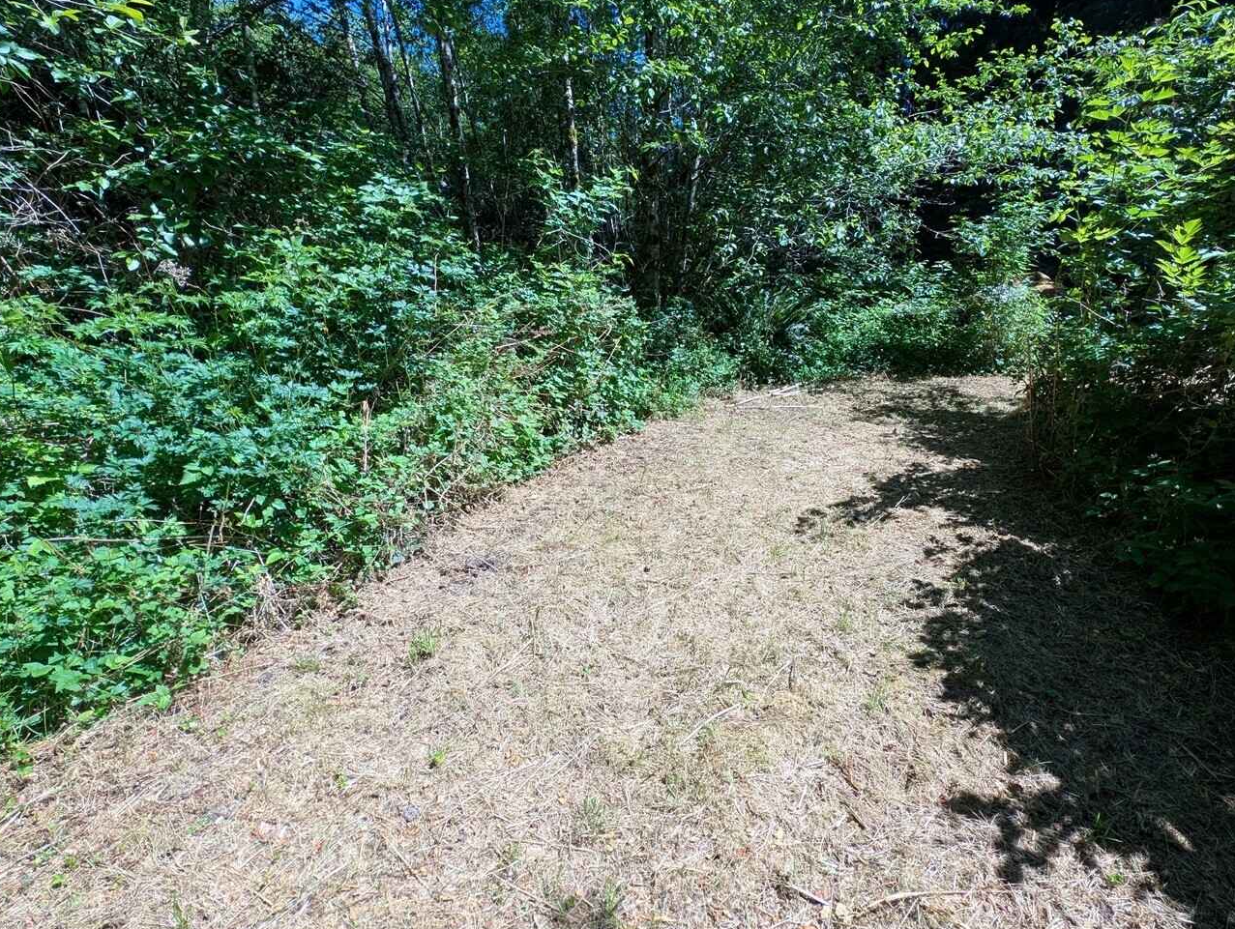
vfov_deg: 81.9
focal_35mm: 15
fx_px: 536
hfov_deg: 97.8
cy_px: 465
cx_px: 681
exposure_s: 1/508
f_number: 1.95
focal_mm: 2.23
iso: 37
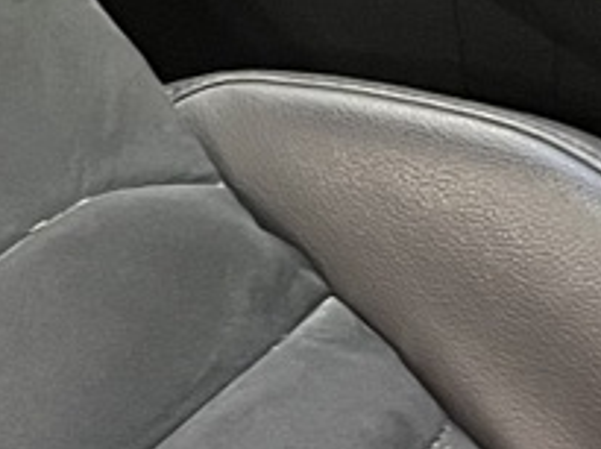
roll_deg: +0.0
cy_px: -537
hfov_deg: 10.3
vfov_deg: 7.7
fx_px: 3172
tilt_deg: -30.4
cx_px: -390
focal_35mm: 183
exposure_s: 1/25
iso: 500
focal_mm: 5.1
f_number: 1.6
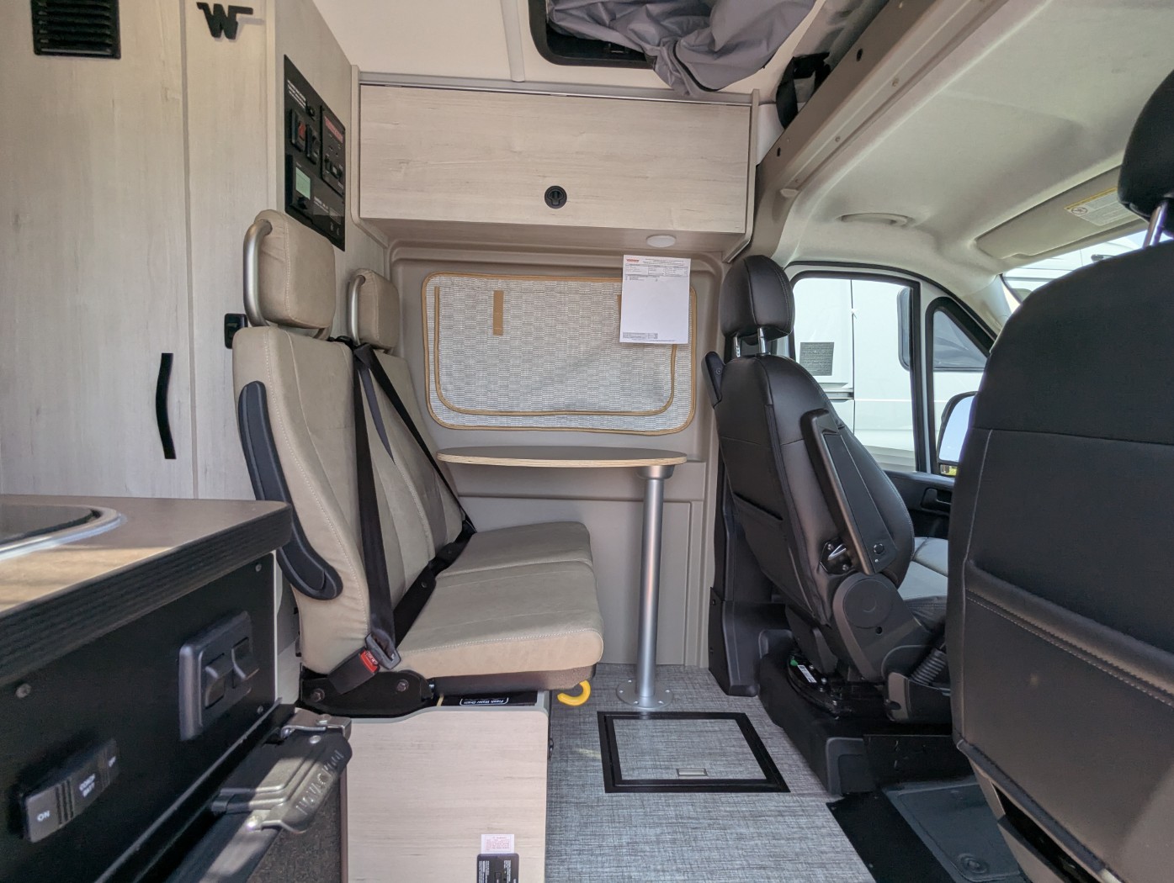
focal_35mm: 16
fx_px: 543
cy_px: 442
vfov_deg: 78.2
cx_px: 587
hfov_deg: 94.4
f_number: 2.2
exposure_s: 1/370
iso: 46
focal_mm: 2.35
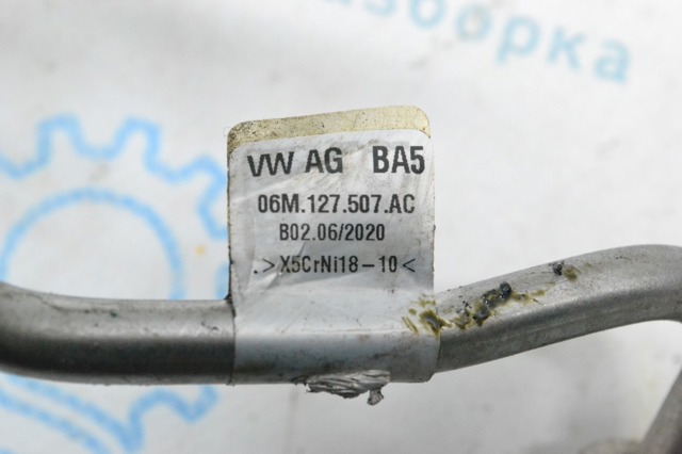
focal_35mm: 82
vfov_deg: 16.5
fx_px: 1562
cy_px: 227
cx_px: 341
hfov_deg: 24.6
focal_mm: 55
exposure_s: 1/125
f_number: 10
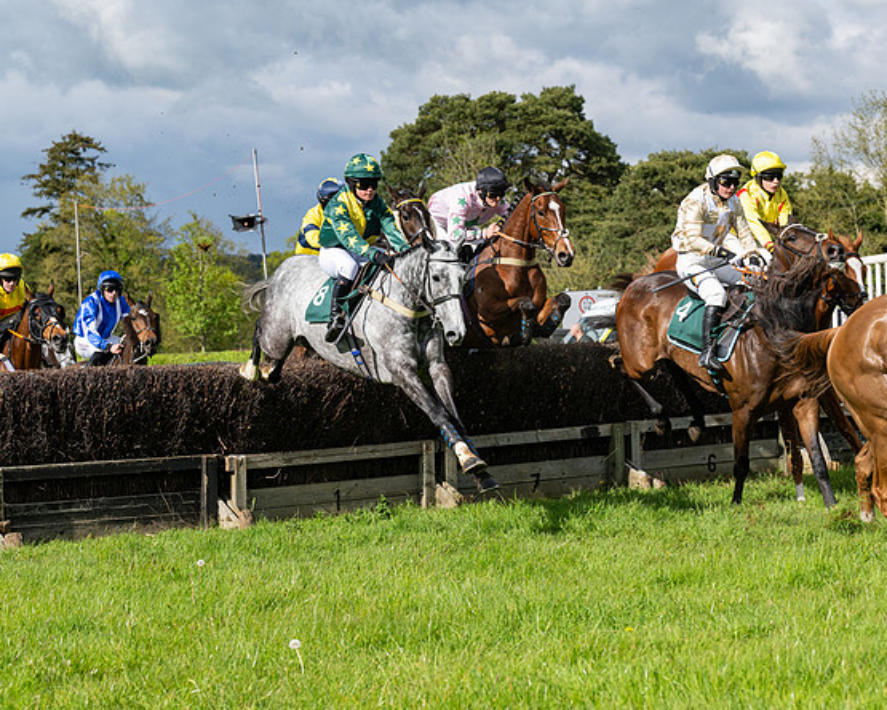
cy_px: 364
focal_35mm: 87
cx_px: 458
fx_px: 2284
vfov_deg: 17.7
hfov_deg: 22.0
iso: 400
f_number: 5
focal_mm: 70
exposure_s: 1/2500
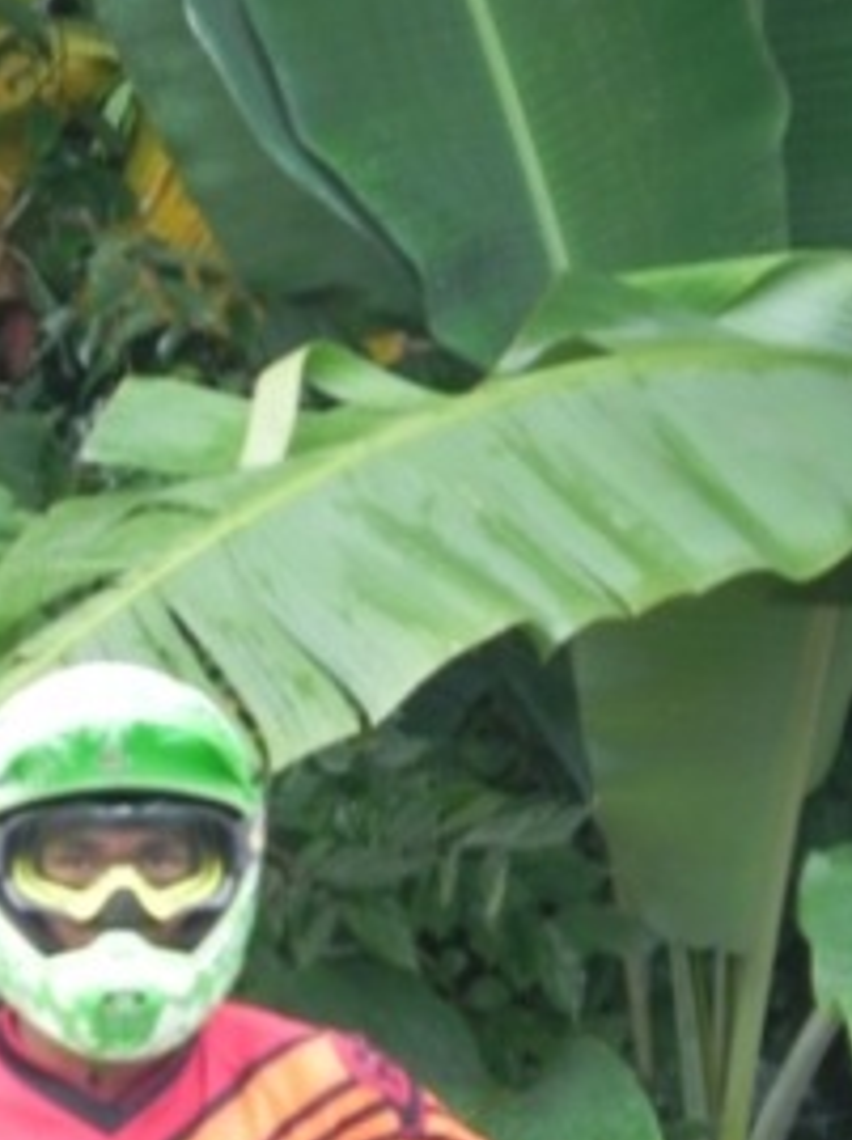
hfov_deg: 1.7
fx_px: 28784
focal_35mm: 875
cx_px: 239
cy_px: 1242
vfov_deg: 2.3
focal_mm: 67.2
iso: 160
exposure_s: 1/78
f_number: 5
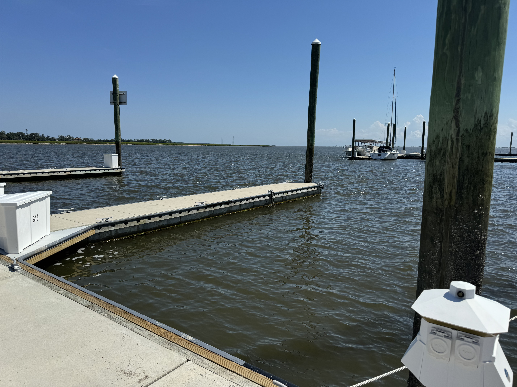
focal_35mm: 24
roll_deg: -1.5
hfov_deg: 71.6
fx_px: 358
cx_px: 258
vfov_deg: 56.8
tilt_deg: -8.5
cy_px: 194
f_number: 1.78
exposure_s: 1/7937
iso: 80
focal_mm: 6.76
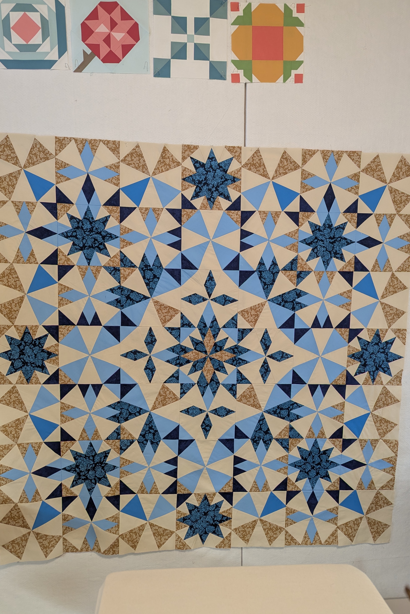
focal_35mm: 26
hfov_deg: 49.5
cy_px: 302
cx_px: 200
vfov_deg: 69.4
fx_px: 444
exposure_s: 1/24
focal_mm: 6.81
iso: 133
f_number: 1.85
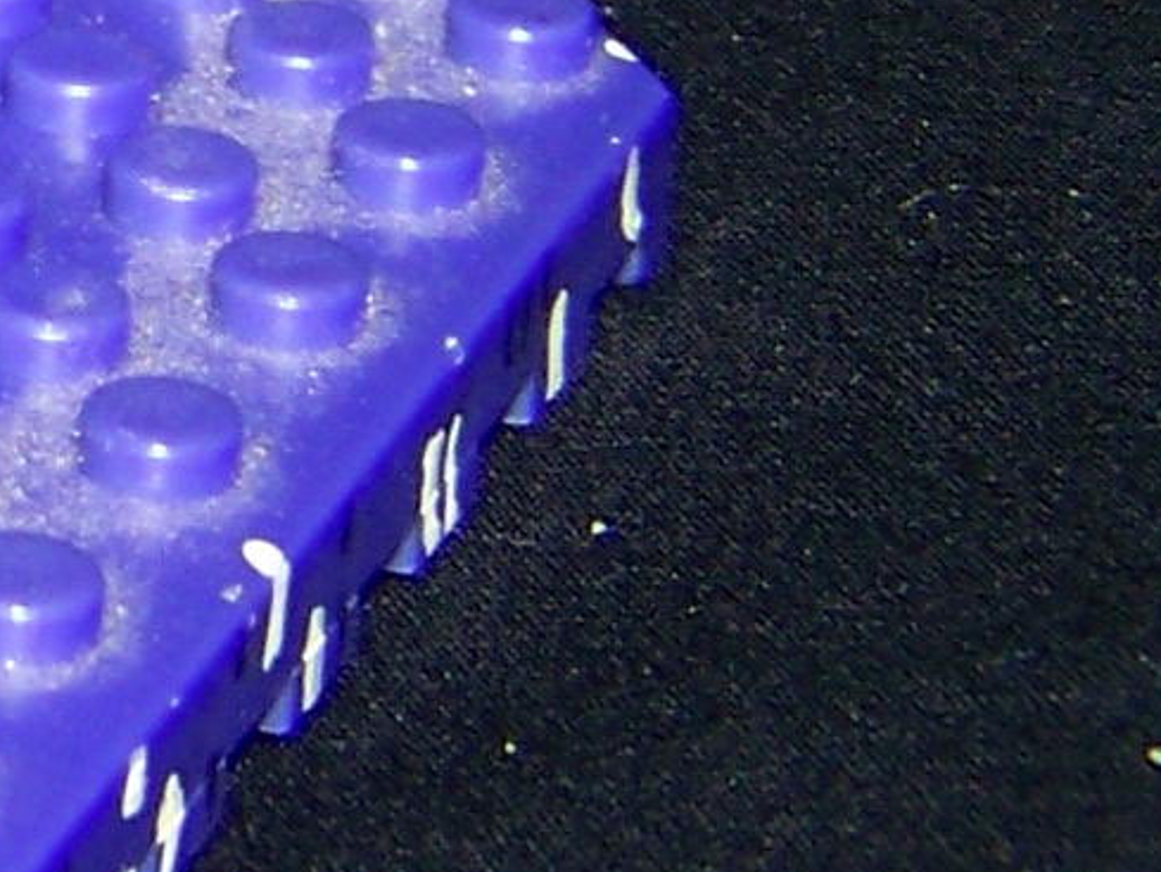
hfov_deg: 7.7
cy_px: -670
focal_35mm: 226
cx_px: -2303
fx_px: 7582
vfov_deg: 6.4
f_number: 2.8
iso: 64
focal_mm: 5.85
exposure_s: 1/30
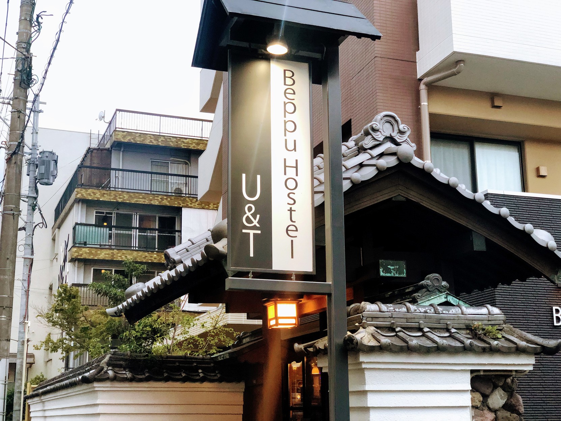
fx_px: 843
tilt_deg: +14.3
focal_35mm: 52
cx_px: 280
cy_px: 210
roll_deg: +0.9
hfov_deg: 36.8
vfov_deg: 28.0
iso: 100
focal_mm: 6
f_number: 2.4
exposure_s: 1/60
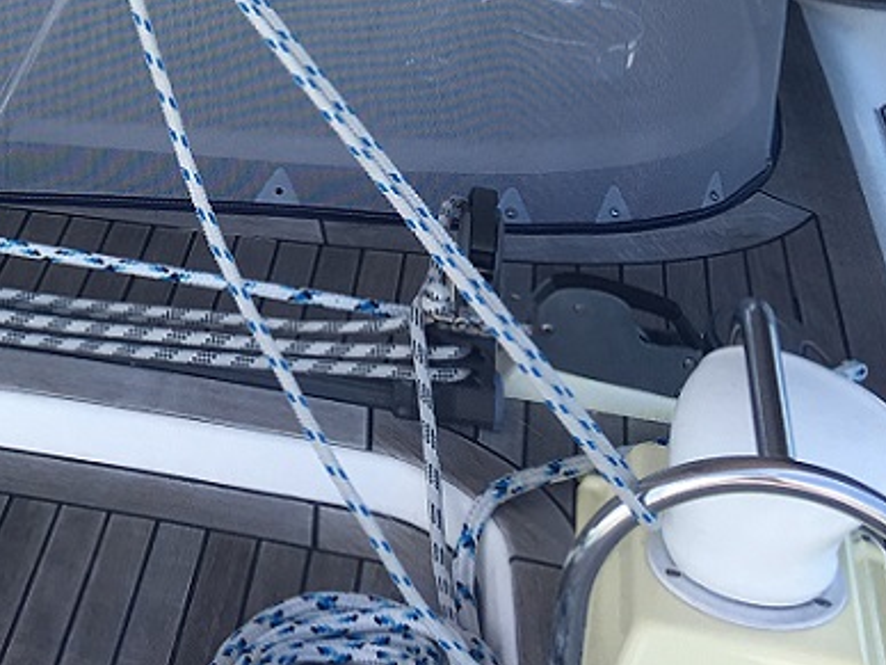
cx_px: -166
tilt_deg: -10.1
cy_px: -299
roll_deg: +1.1
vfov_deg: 15.9
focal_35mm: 86
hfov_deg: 21.2
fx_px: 2201
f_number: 2.2
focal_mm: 4.15
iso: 25
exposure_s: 1/574
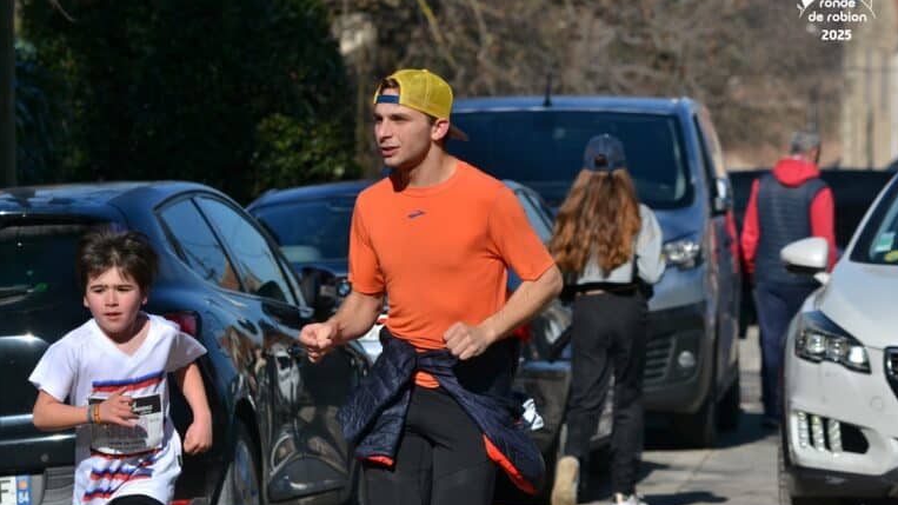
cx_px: 448
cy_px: 235
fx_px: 6024
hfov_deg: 8.5
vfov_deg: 4.8
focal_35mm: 253
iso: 360
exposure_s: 1/2000
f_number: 7.1
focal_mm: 160
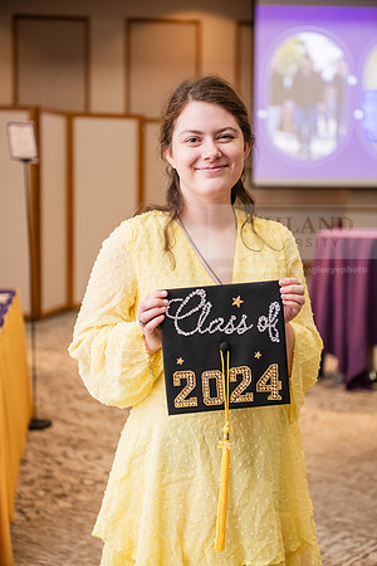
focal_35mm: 70
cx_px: 188
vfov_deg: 28.8
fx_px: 1099
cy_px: 283
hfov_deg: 19.5
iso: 1600
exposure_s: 1/160
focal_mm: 70
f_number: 3.5
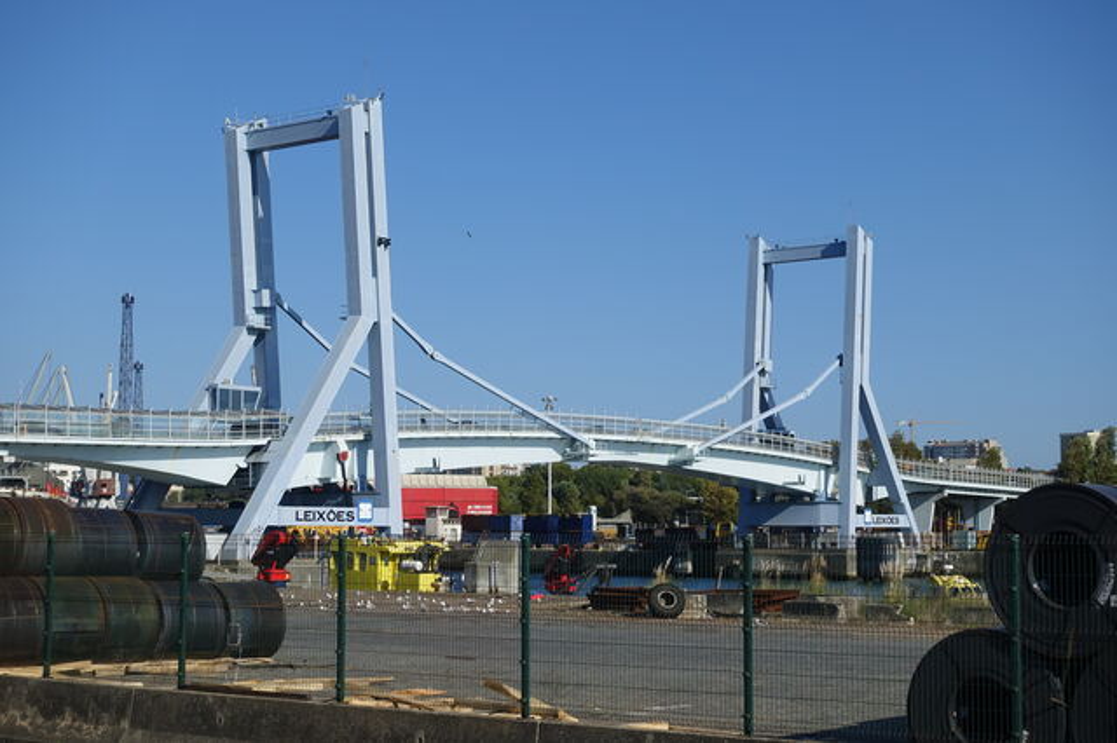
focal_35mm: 60
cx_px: 558
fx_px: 1861
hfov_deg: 33.4
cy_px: 372
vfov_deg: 22.6
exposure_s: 1/125
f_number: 5.6
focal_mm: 22
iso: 125
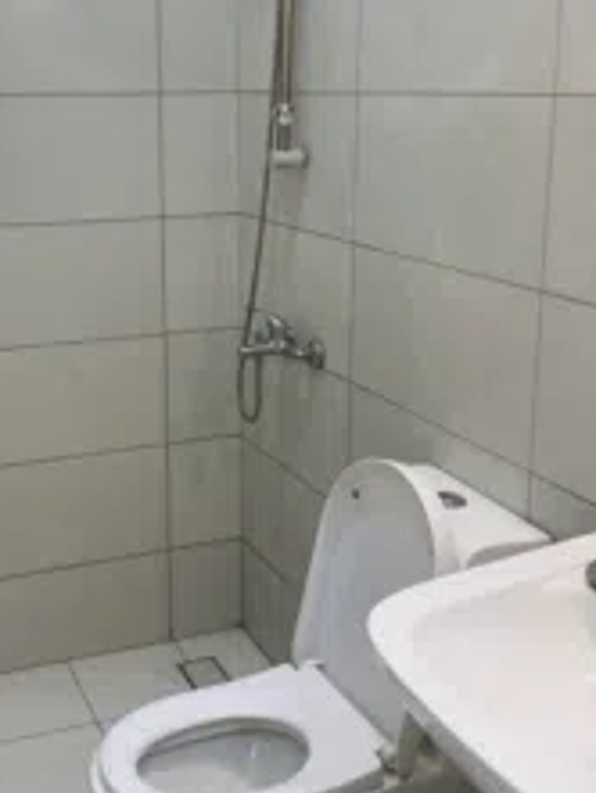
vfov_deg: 40.4
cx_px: 190
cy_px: 355
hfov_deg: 30.6
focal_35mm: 47
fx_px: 1078
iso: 100
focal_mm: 4.25
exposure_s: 1/97
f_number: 1.8
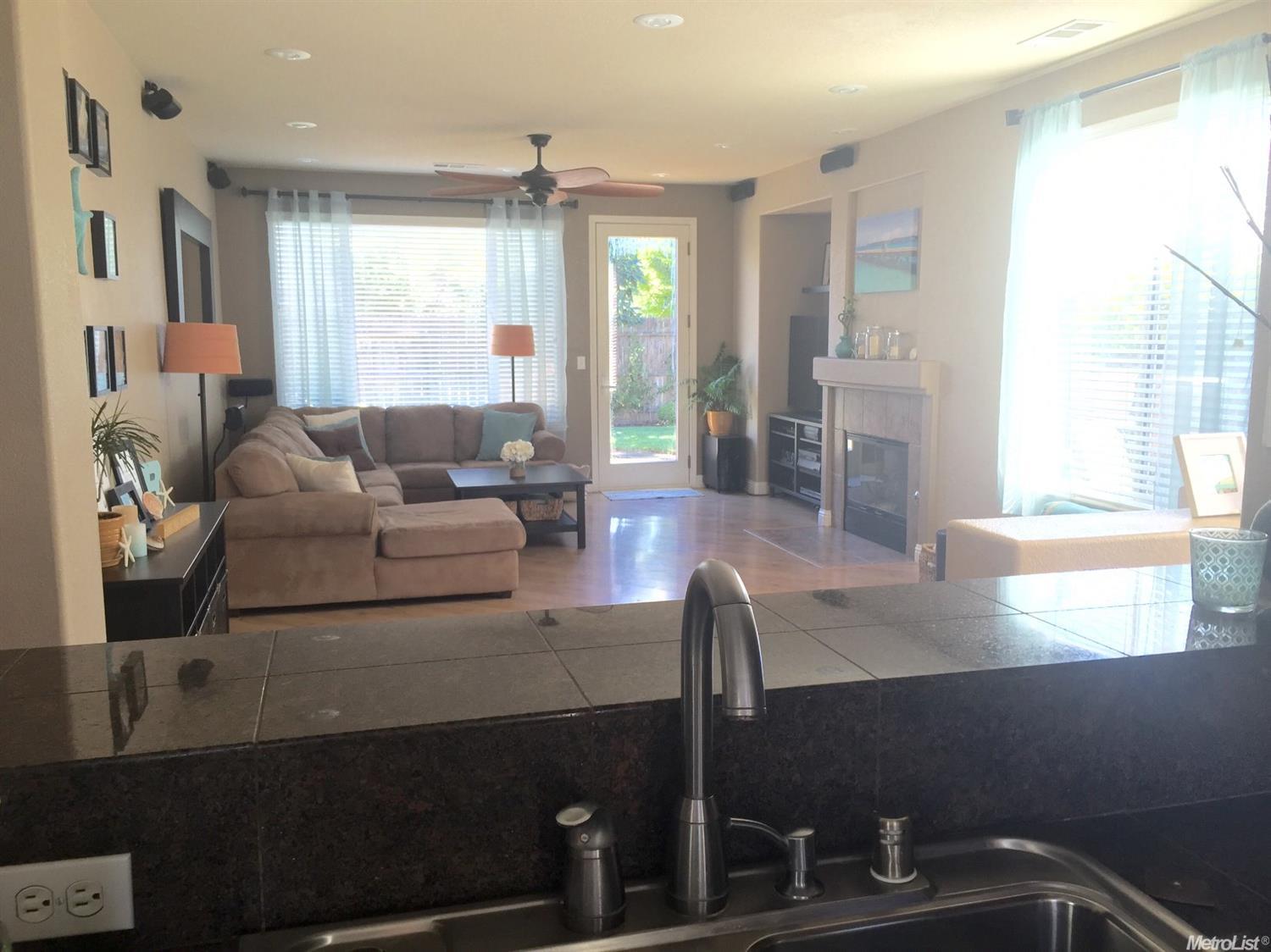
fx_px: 1064
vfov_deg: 48.2
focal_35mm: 29
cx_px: 636
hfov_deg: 61.7
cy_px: 476
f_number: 2.2
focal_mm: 4.15
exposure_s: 1/30
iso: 32
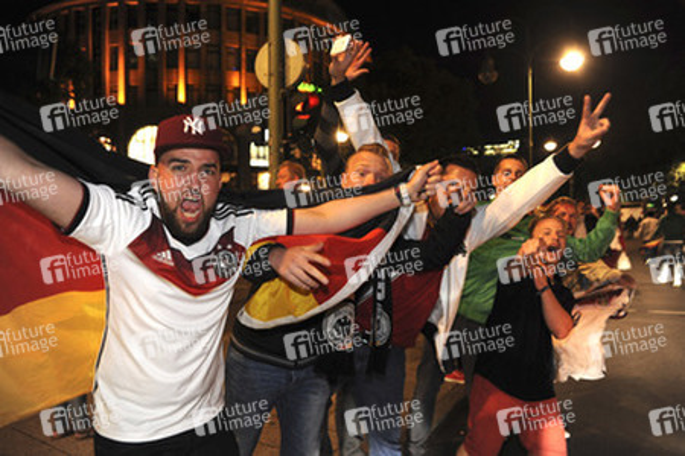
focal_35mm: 24
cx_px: 342
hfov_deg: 73.7
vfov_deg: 53.1
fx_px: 457
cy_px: 228
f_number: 3.2
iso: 1250
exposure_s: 1/50
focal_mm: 24
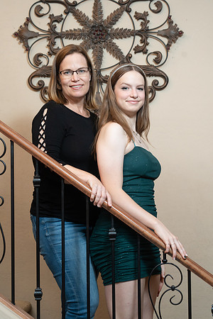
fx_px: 932
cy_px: 160
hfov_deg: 13.0
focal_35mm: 105
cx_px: 106
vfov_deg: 19.5
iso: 1600
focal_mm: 105
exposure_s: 1/50
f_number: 4
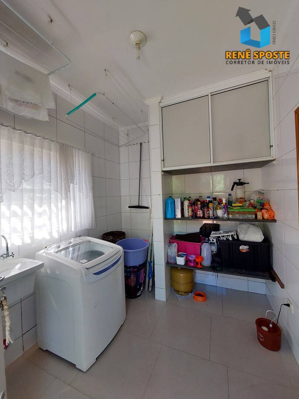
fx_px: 150
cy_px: 200
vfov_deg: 106.2
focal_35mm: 13
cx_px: 150
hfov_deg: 89.9
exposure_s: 1/60
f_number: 2.2
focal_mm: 1.74
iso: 50
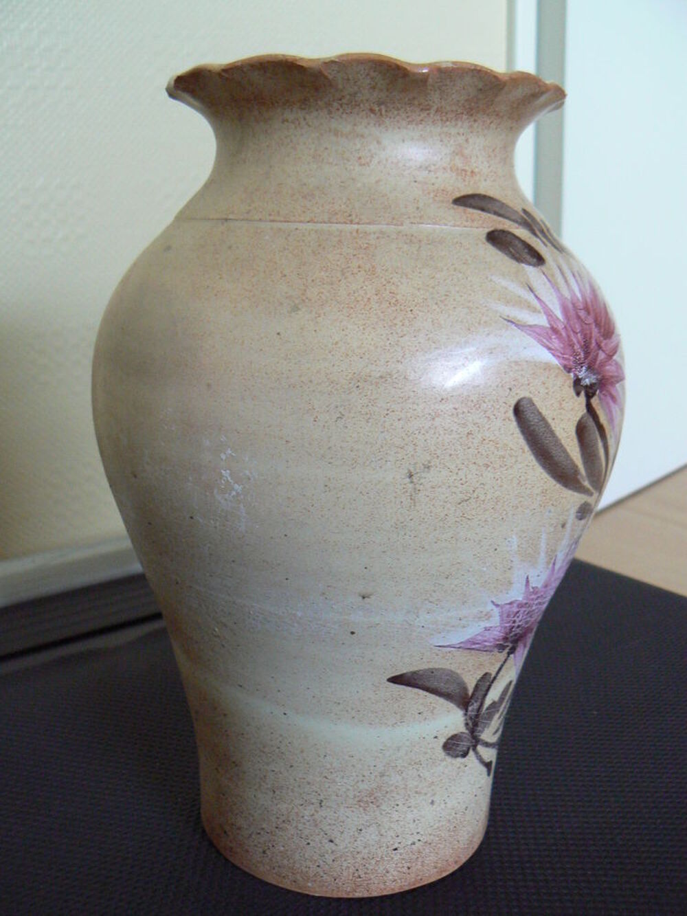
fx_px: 952
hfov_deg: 39.7
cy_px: 458
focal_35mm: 36
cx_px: 344
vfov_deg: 51.4
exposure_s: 1/25
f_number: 2.8
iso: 200
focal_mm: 6
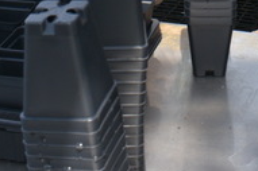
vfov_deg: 8.5
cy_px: -269
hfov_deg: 13.9
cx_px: 277
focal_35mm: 145
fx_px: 1038
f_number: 8
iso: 140
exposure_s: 1/250
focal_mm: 18
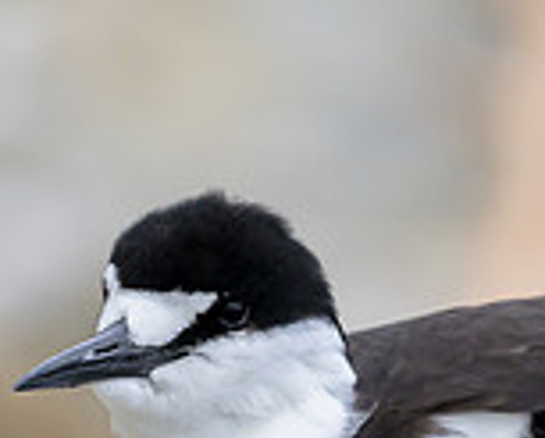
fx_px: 32920
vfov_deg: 0.8
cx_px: 512
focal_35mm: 2037
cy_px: 393
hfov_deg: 0.9
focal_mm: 400
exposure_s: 1/2500
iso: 1100
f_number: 4.5
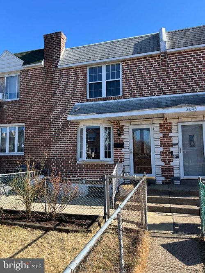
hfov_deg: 53.0
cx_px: 102
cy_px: 136
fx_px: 205
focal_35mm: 26
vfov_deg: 67.3
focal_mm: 5.7
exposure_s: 1/1779
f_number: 1.5
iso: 50
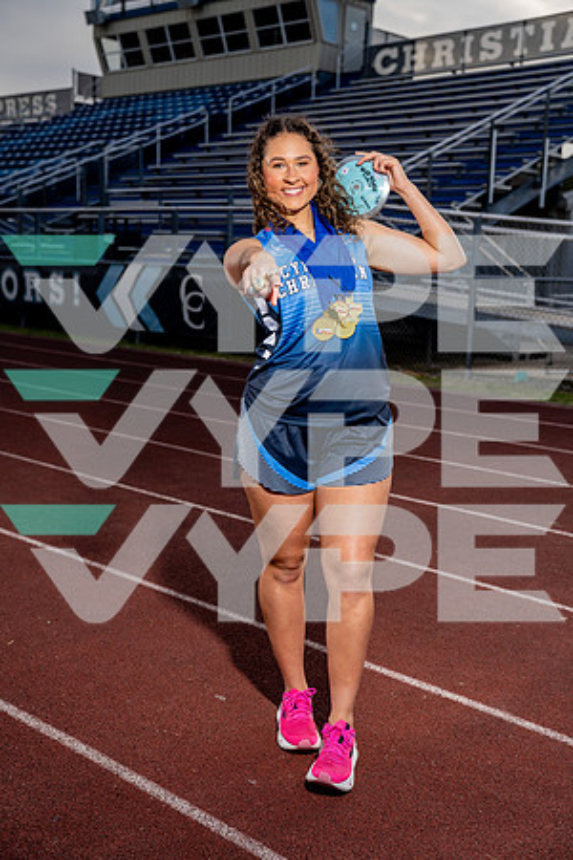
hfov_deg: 30.5
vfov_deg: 44.5
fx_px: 1050
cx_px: 286
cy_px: 430
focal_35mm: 44
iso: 100
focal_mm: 44
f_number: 4
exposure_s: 1/250
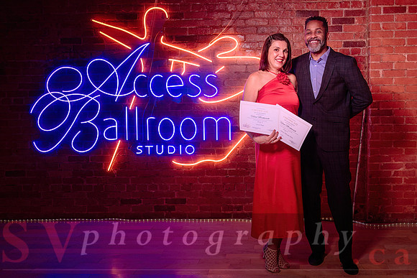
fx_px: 474
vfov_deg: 32.7
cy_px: 134
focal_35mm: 41
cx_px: 267
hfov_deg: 47.0
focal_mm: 32
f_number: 4
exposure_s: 1/160
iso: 1000
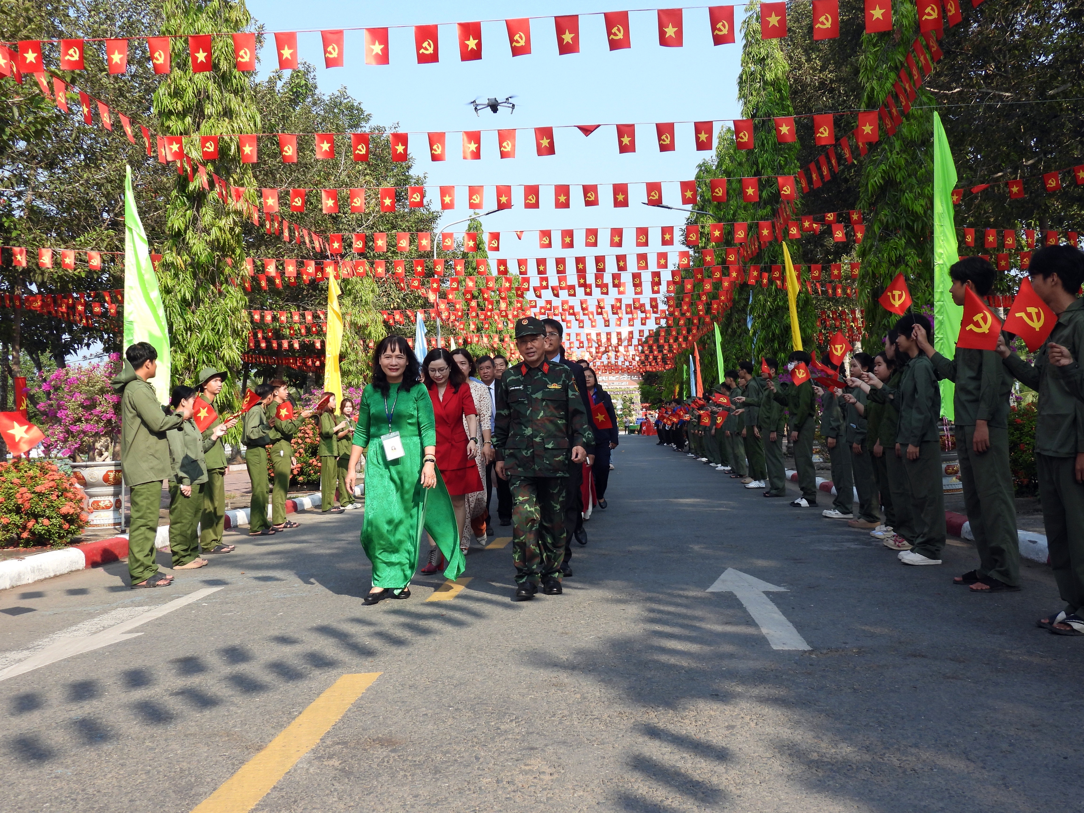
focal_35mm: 40
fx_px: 1253
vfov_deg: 36.0
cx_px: 542
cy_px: 406
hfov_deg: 46.8
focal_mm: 7.1
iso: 100
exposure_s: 1/640
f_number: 3.2
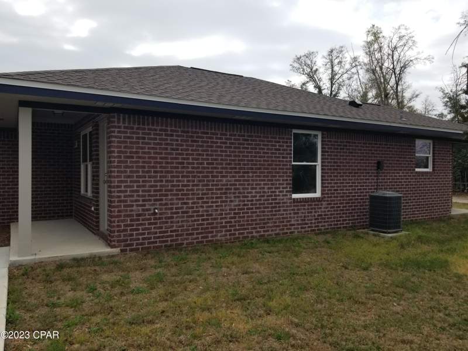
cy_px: 176
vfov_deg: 53.1
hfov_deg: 67.3
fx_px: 352
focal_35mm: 26
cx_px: 234
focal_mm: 4.25
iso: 50
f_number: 1.7
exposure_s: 1/2424
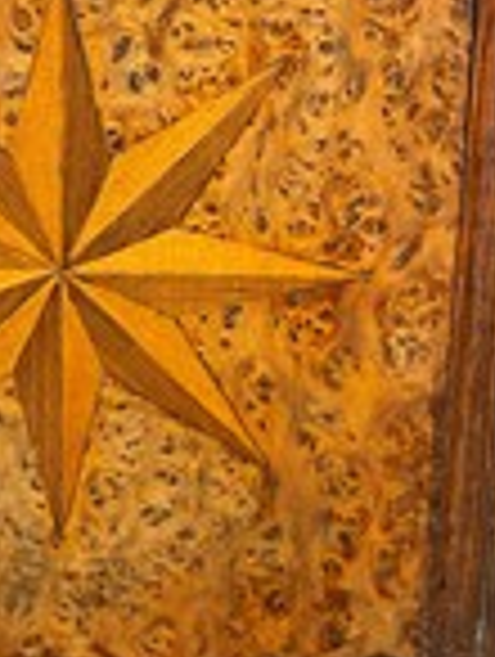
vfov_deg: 26.1
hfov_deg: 20.2
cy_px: 18
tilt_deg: -11.3
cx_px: 9
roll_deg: +0.3
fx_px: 1350
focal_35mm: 71
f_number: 1.6
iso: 100
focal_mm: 5.1
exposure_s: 1/50
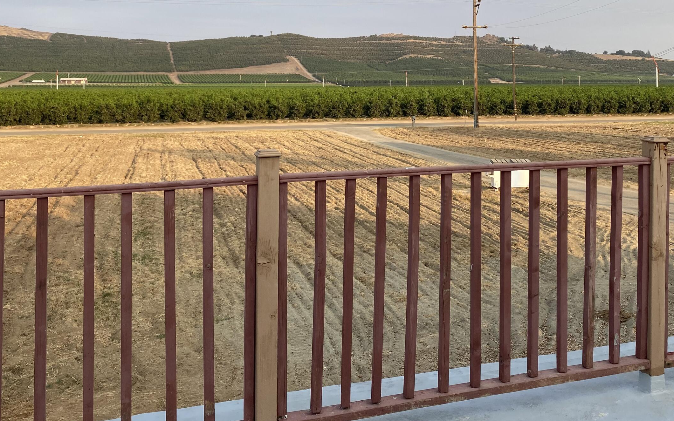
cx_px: 356
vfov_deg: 31.7
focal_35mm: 39
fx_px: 716
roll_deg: +0.9
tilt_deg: +1.0
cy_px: 71
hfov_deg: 50.4
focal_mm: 4.25
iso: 32
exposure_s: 1/1103
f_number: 1.8
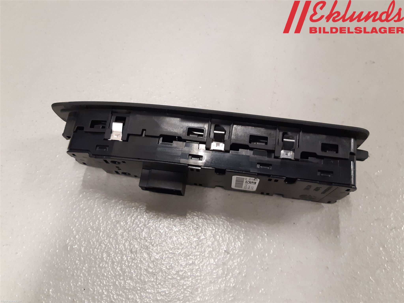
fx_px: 303
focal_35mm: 26
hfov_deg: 67.3
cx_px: 202
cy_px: 152
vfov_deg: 53.1
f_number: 1.7
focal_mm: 3.93
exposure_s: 1/50
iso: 250
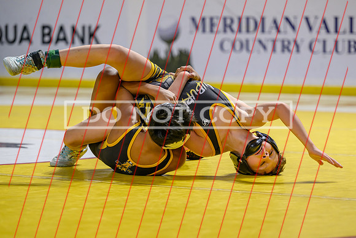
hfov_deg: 13.1
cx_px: 198
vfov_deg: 8.7
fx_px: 1554
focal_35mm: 157
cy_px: 155
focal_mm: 120
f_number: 2.8
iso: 1250
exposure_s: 1/800
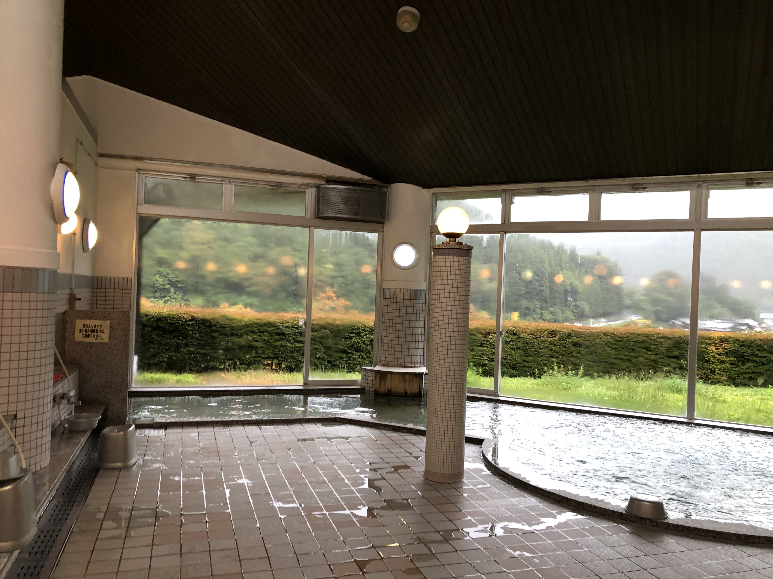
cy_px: 290
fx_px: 625
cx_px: 386
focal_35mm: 28
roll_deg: -1.7
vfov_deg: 49.7
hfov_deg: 63.4
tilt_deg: -1.6
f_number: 1.8
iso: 40
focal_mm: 3.99
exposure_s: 1/20
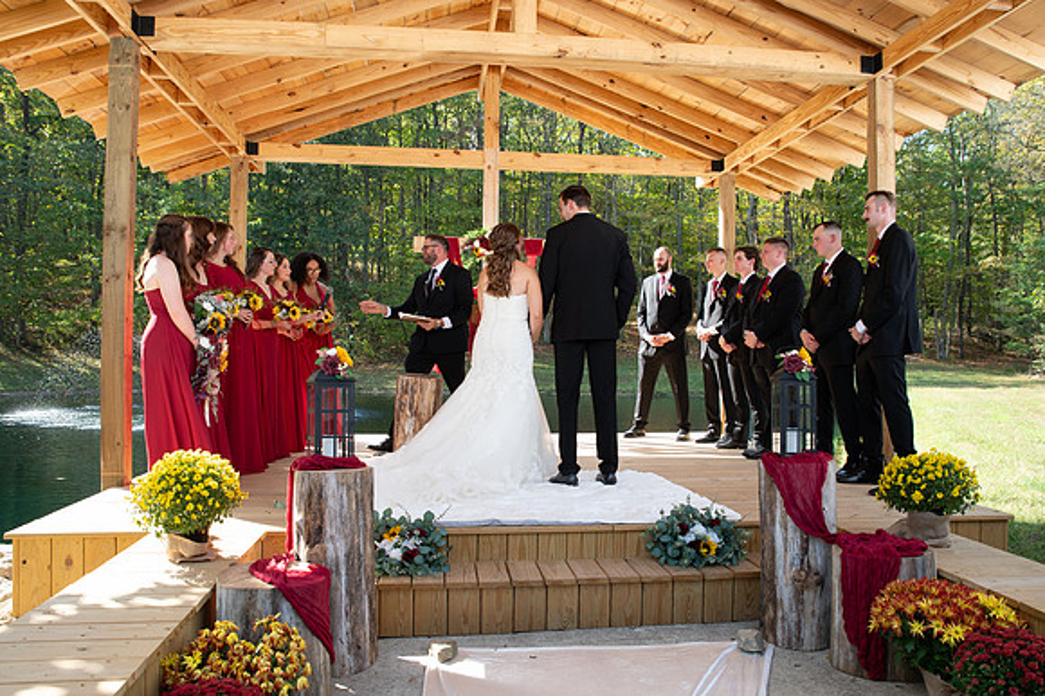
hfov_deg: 68.1
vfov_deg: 48.4
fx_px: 773
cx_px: 542
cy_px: 359
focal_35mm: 27
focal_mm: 24
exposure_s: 1/160
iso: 250
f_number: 4.5
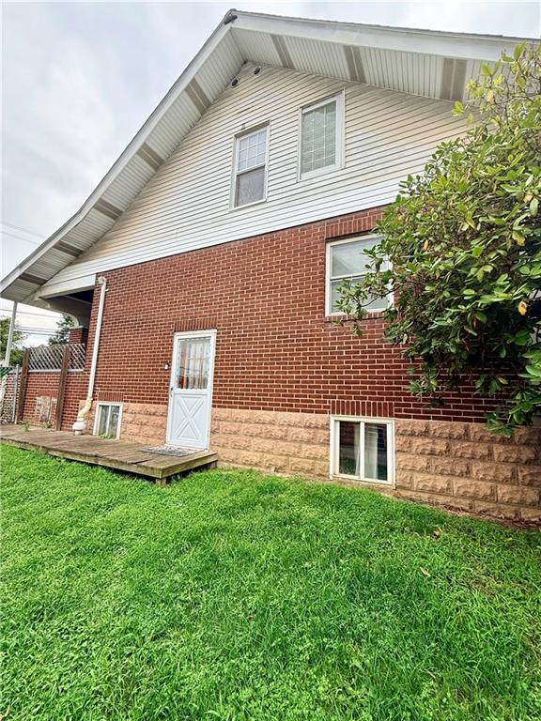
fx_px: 292
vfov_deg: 102.1
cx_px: 270
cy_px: 360
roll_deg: -2.5
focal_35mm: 14
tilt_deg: +7.7
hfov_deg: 85.7
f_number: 2.2
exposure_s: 1/494
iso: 50
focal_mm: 2.22
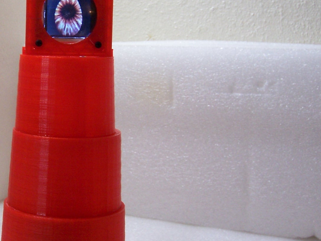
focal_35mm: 68
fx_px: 631
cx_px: 28
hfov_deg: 27.5
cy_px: 97
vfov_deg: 21.6
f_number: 2.8
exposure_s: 1/15
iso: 160
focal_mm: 6.2
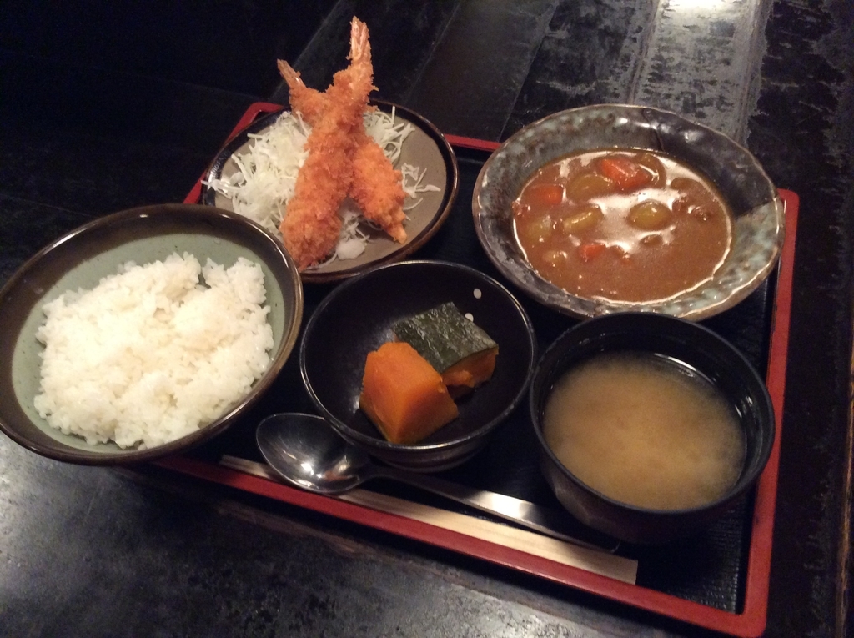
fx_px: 788
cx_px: 427
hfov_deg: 56.9
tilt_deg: -51.9
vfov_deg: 44.1
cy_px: 319
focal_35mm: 32
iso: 320
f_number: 2.4
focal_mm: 3.3
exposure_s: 1/24
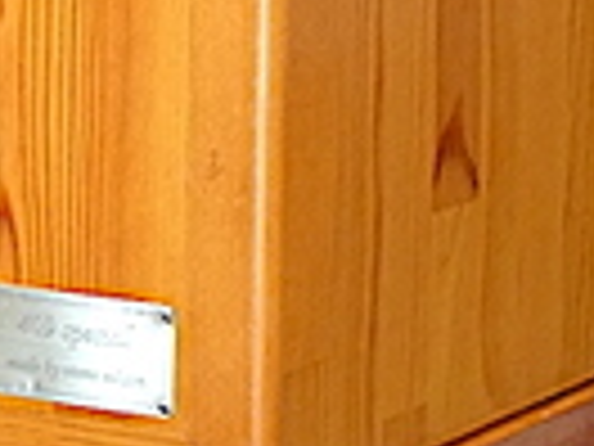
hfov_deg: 6.6
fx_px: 4976
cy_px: 207
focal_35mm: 290
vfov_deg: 5.1
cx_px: -621
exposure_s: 1/13
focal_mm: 7.2
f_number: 3.8
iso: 200
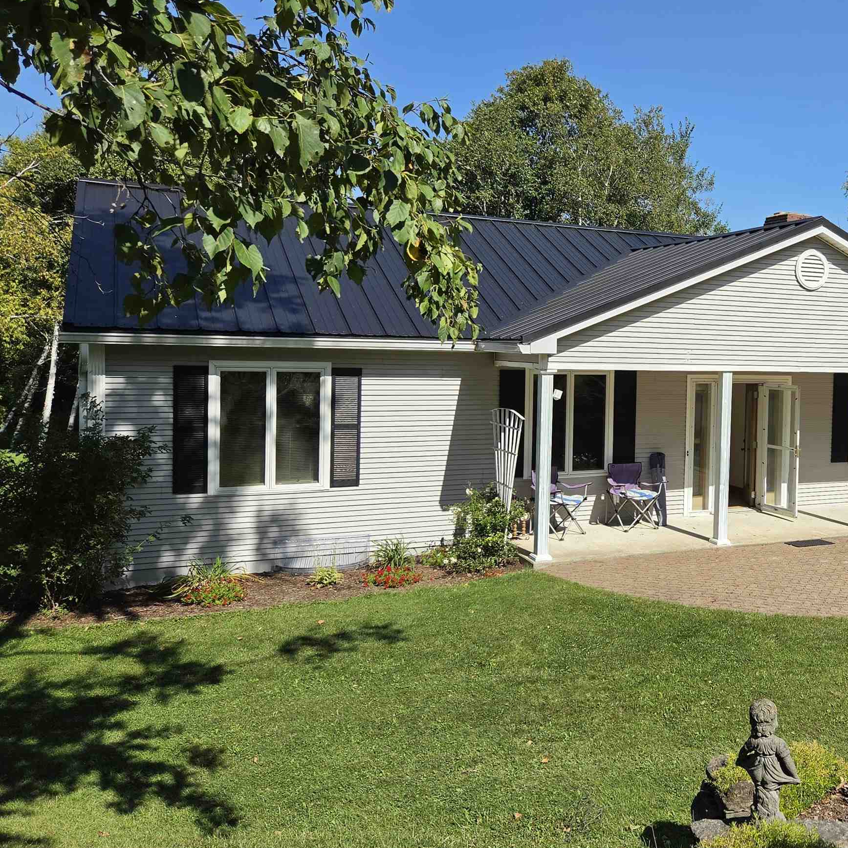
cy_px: 393
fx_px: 998
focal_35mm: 36
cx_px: 727
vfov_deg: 46.0
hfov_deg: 43.0
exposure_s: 1/4459
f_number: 1.8
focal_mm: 5.4
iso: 80
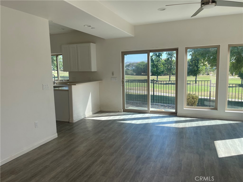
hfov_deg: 69.4
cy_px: 91
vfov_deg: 54.9
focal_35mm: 25
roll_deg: +0.9
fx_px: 175
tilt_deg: -7.6
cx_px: 122
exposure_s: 1/824
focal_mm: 5.1
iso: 32
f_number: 1.6
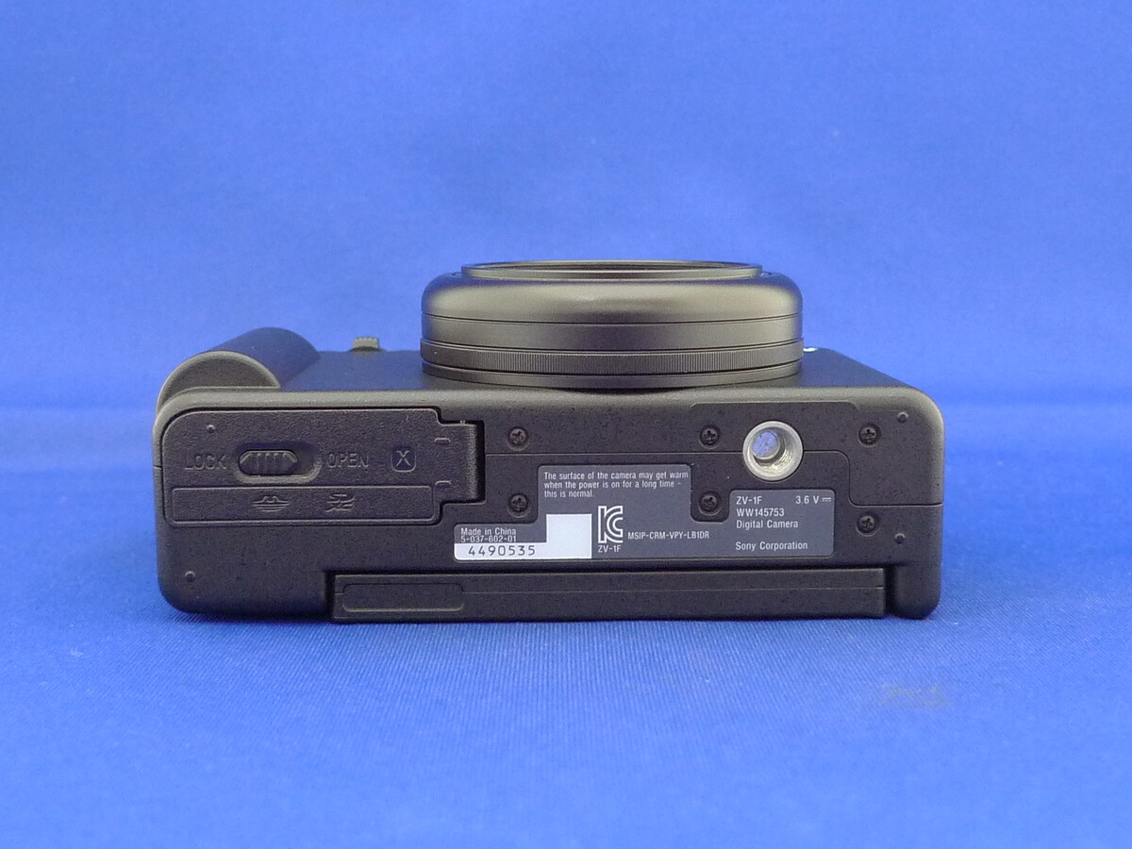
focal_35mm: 47
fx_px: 1537
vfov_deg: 30.9
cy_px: 424
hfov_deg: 40.4
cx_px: 566
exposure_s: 1/30
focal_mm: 5.4
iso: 400
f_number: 2.1
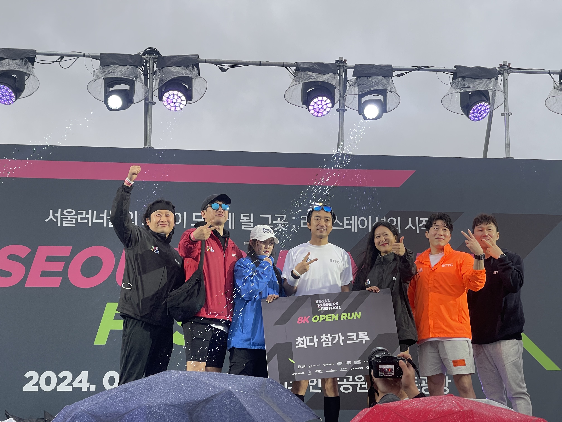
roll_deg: -0.5
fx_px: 1039
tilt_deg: +12.7
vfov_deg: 22.9
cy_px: 211
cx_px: 281
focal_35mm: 64
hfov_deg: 30.3
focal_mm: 7.5
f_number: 2.2
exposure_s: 1/77
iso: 80
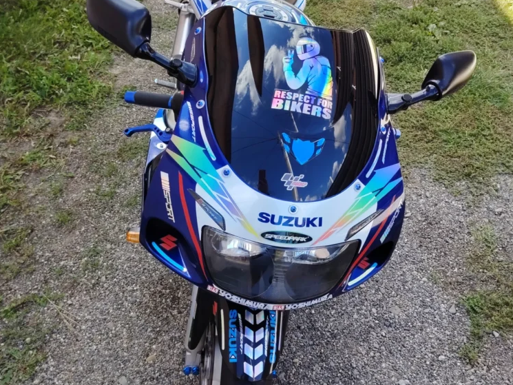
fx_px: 489
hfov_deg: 55.3
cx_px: 263
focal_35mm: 33
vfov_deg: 43.0
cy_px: 199
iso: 100
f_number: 1.75
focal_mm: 5.25
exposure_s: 1/177
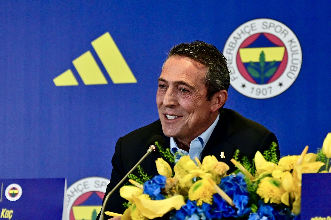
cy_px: 110
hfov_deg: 19.5
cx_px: 166
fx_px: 965
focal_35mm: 105
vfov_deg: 13.0
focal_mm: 70
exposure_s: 1/320
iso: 1600
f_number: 2.8
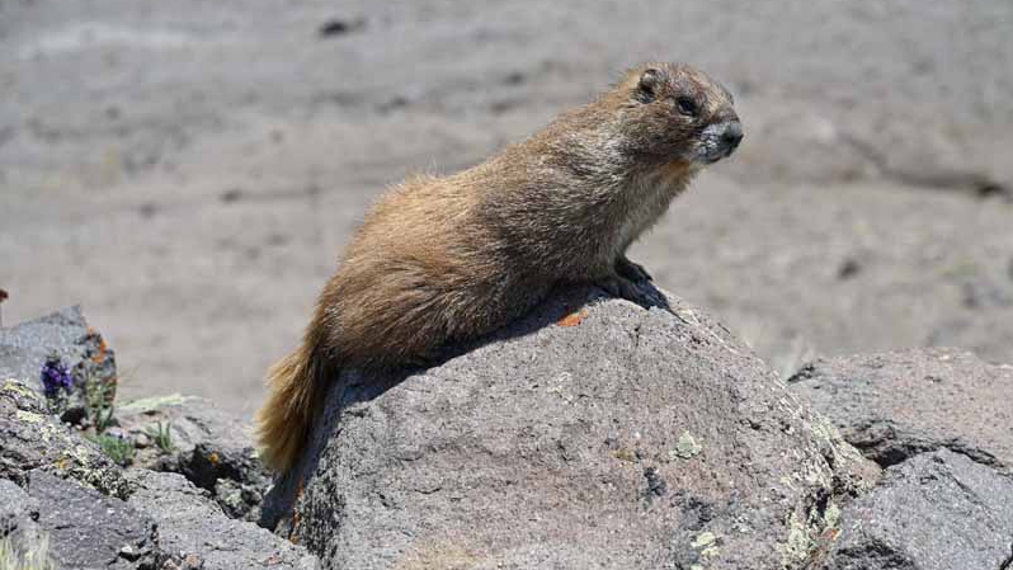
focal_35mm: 126
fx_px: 3385
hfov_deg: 17.0
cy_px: 279
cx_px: 506
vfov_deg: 9.6
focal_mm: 120
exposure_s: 1/250
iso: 64
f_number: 9
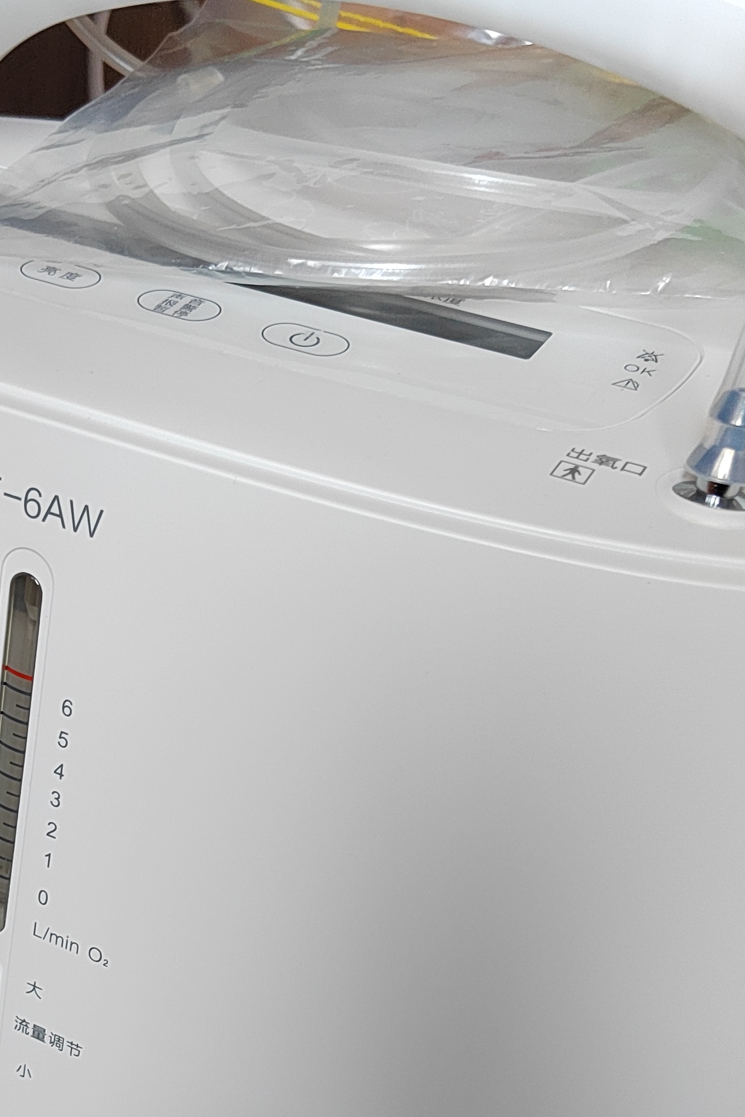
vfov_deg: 39.0
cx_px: 160
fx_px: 1521
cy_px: 871
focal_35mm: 49
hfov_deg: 27.0
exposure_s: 1/100
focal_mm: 5.52
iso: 1206
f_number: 1.9
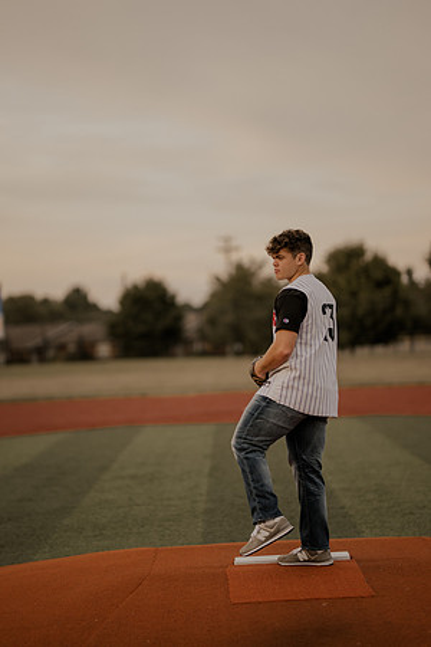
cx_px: 216
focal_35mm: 85
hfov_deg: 16.1
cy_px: 324
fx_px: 1526
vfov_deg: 23.9
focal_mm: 85
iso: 800
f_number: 1.4
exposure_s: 1/1600
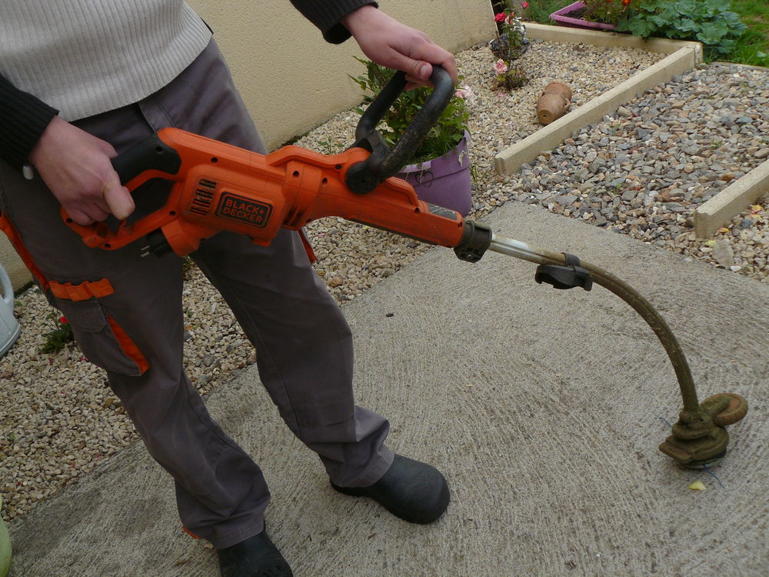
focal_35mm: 36
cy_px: 288
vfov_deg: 39.7
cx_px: 384
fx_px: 800
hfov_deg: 51.4
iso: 100
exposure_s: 1/250
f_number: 4.5
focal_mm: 6
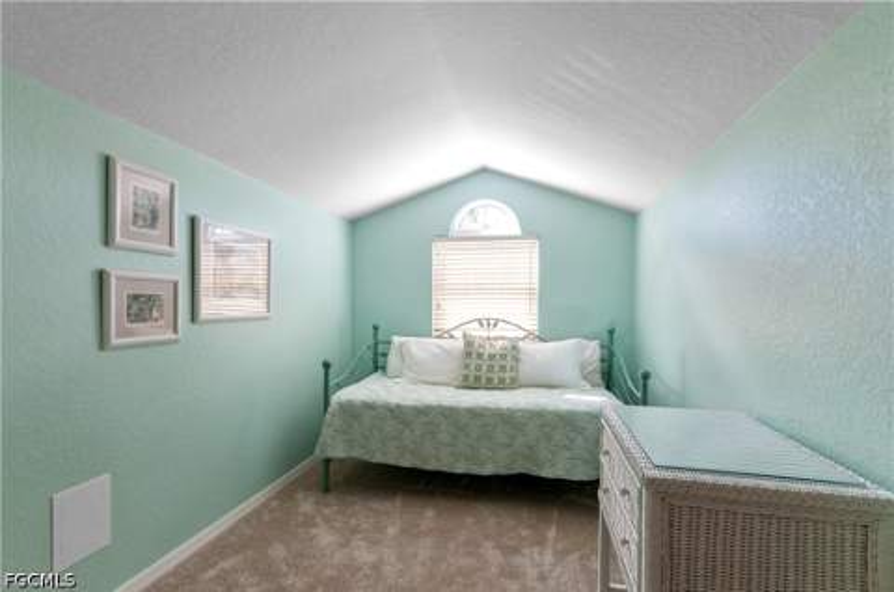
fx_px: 372
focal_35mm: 15
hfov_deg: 100.5
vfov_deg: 77.1
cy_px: 296
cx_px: 447
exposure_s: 1/3
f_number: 8
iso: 200
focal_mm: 10
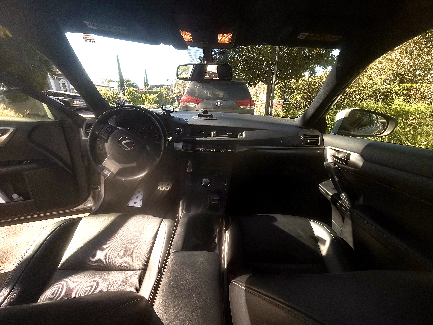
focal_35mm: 14
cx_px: 216
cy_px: 162
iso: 40
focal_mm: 2.22
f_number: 2.2
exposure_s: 1/770
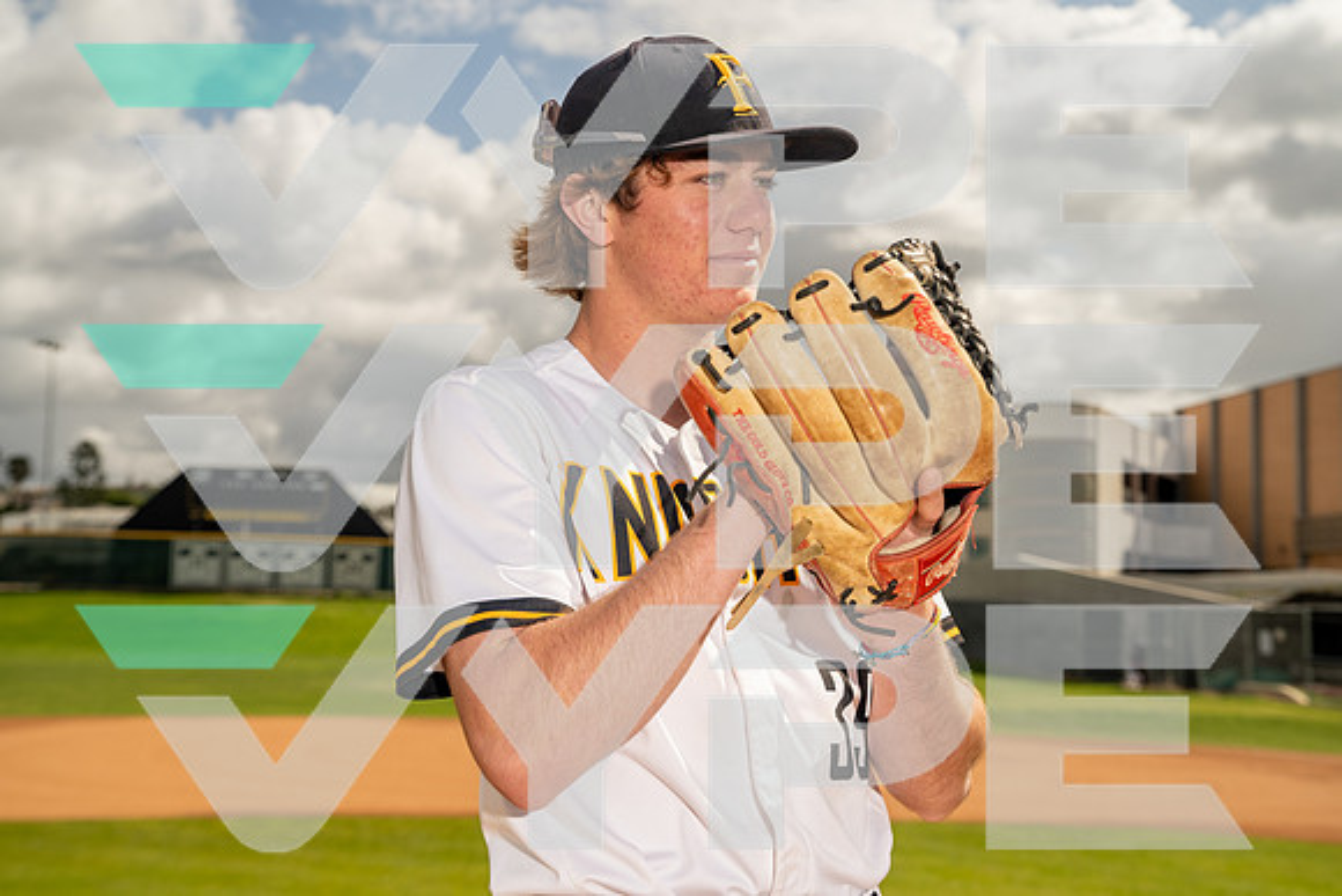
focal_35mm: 49
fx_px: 1827
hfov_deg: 40.3
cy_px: 448
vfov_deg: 27.5
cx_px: 671
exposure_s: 1/250
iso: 100
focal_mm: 49
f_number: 5.6
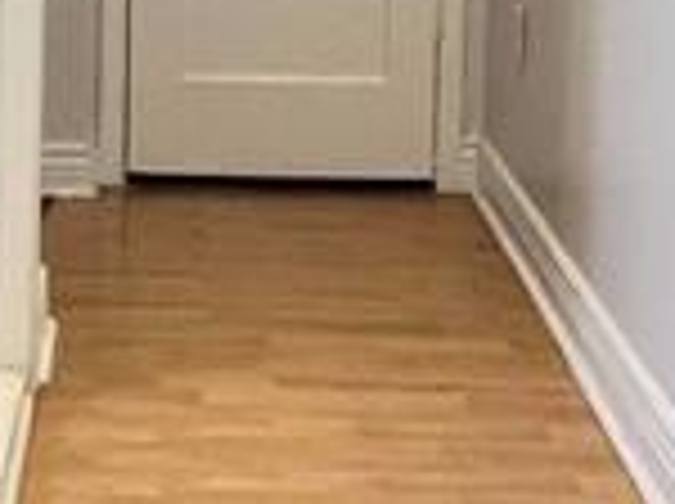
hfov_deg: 22.0
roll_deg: -1.7
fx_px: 1733
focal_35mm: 89
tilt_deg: -4.2
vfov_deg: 15.8
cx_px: 292
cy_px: -140
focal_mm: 1.57
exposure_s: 1/60
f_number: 1.8
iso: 250
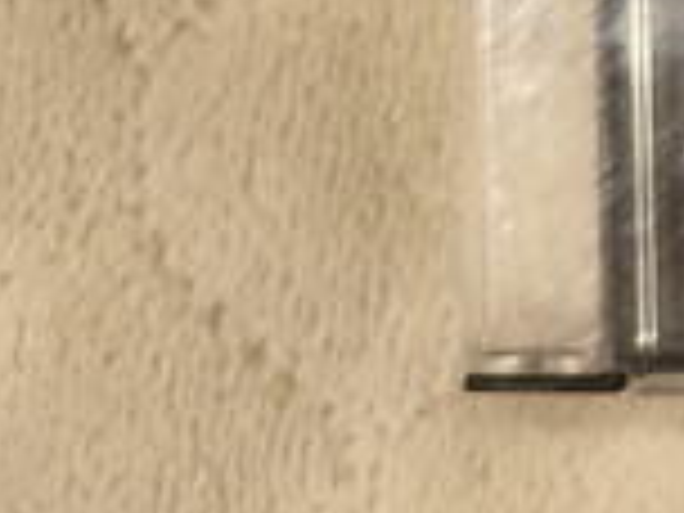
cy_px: -346
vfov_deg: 13.0
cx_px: 1346
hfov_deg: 15.3
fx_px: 2075
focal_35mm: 105
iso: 654
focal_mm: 6.04
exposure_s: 1/33
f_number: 1.9
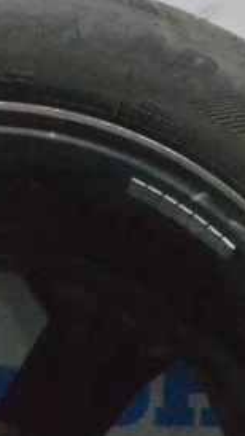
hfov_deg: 8.5
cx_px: -18
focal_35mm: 141
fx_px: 1629
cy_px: 518
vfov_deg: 14.8
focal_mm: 24
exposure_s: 1/50
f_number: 18
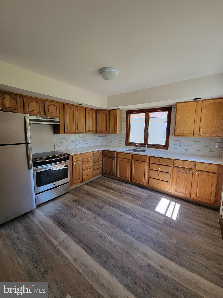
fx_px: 112
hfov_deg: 89.9
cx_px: 112
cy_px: 149
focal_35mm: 13
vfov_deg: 106.2
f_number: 2.2
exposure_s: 1/60
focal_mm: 2.2
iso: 64
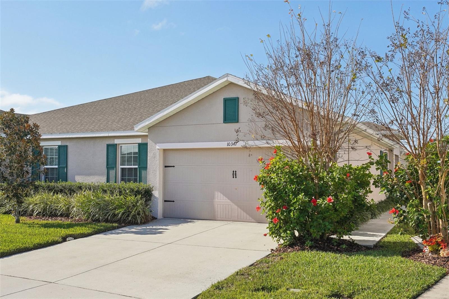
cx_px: 224
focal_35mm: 36
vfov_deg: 36.9
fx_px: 449
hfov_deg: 53.1
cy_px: 150
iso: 500
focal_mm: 24
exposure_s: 1/2000
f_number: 8
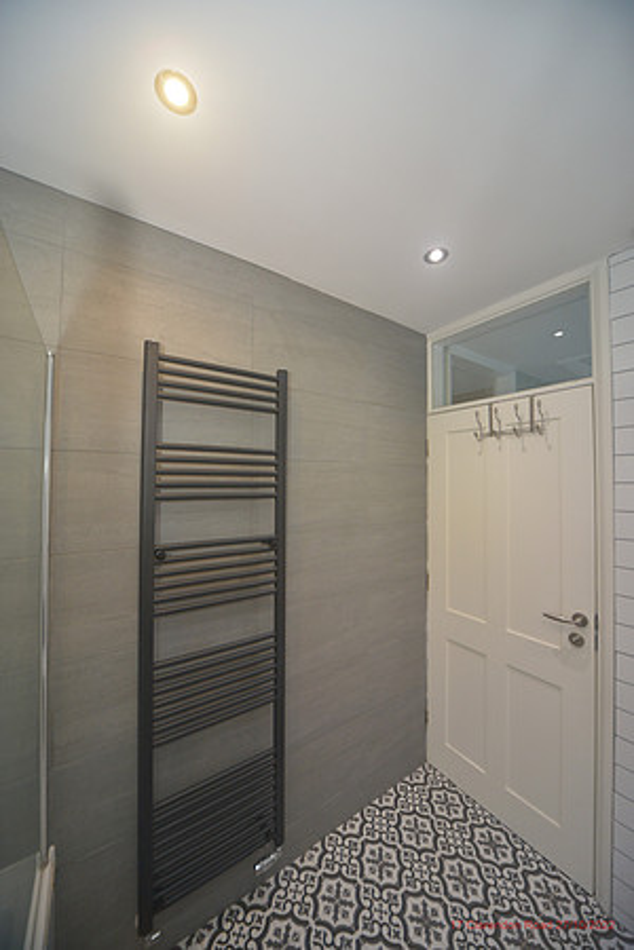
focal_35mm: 12
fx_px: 317
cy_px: 475
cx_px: 317
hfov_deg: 90.0
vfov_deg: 112.6
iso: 1100
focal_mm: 12
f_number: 5.6
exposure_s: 1/50
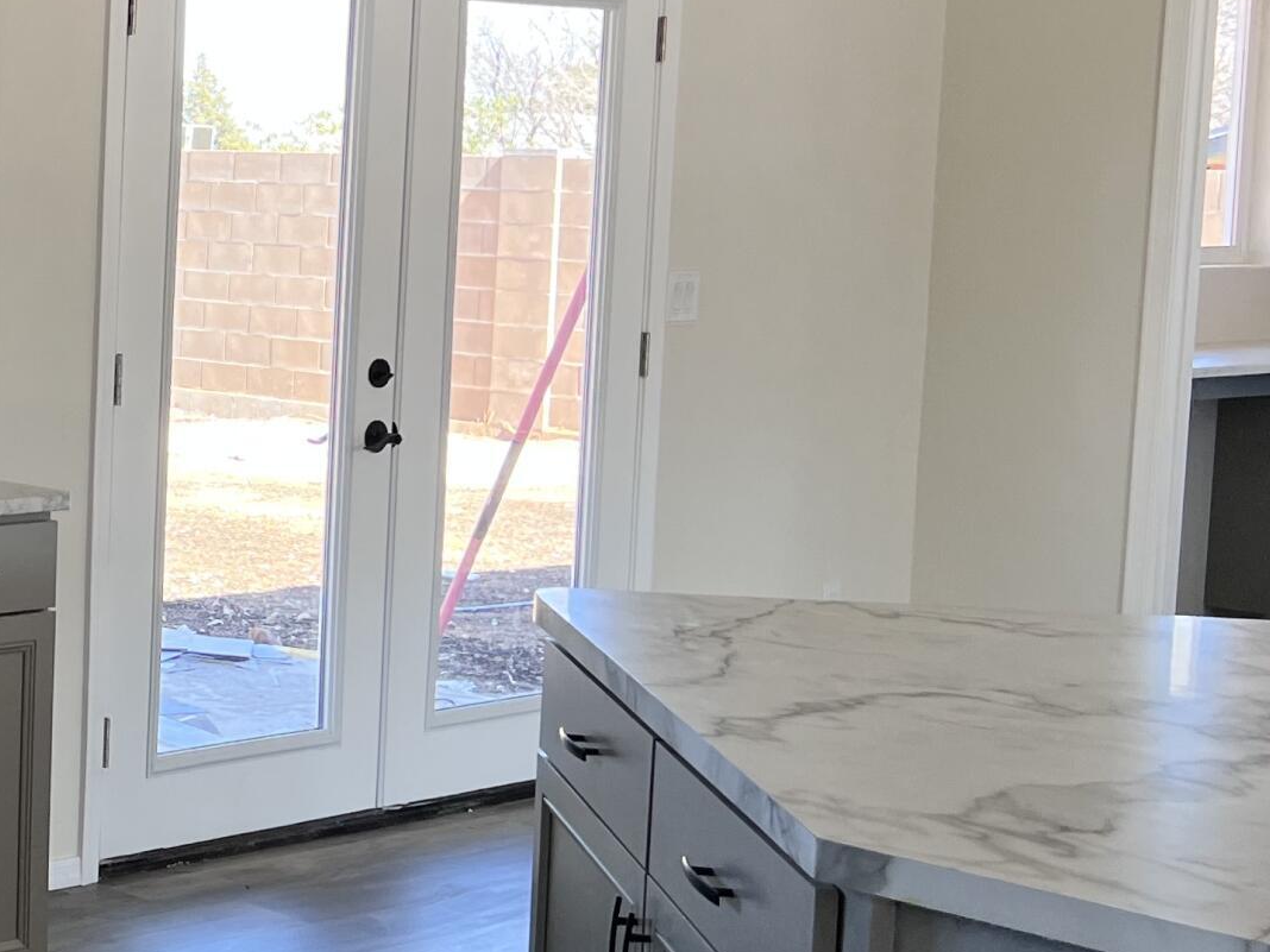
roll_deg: -1.2
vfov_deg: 20.1
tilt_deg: -4.6
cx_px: -504
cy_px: 357
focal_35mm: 73
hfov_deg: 22.9
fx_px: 2678
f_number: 1.5
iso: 64
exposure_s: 1/150
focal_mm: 5.7
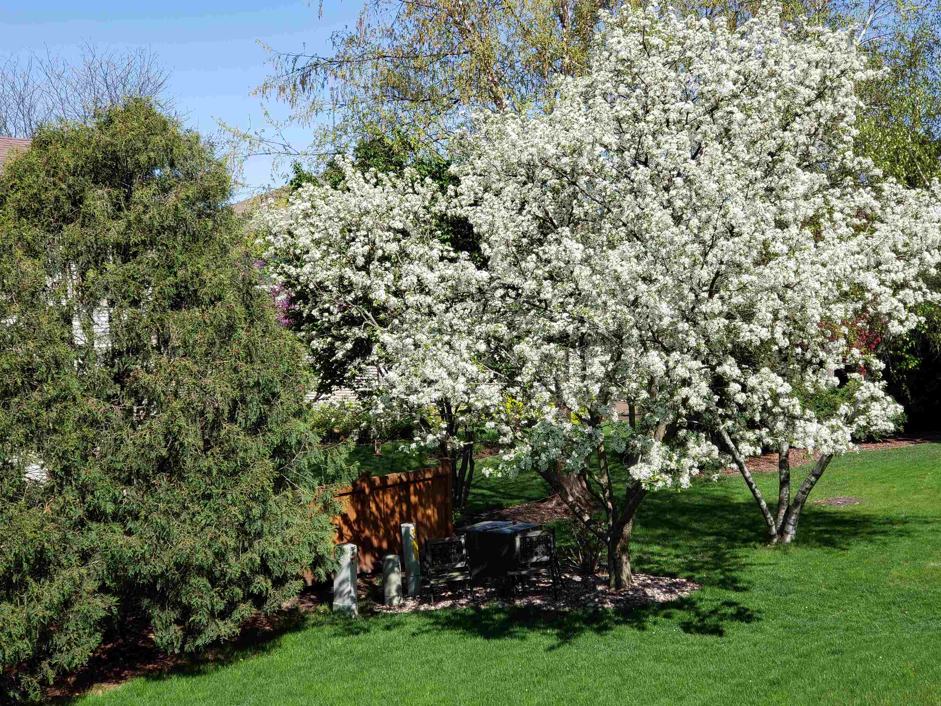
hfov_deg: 36.8
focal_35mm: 52
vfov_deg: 28.0
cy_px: 353
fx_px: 1414
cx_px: 470
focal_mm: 6
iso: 32
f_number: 2.4
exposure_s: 1/523
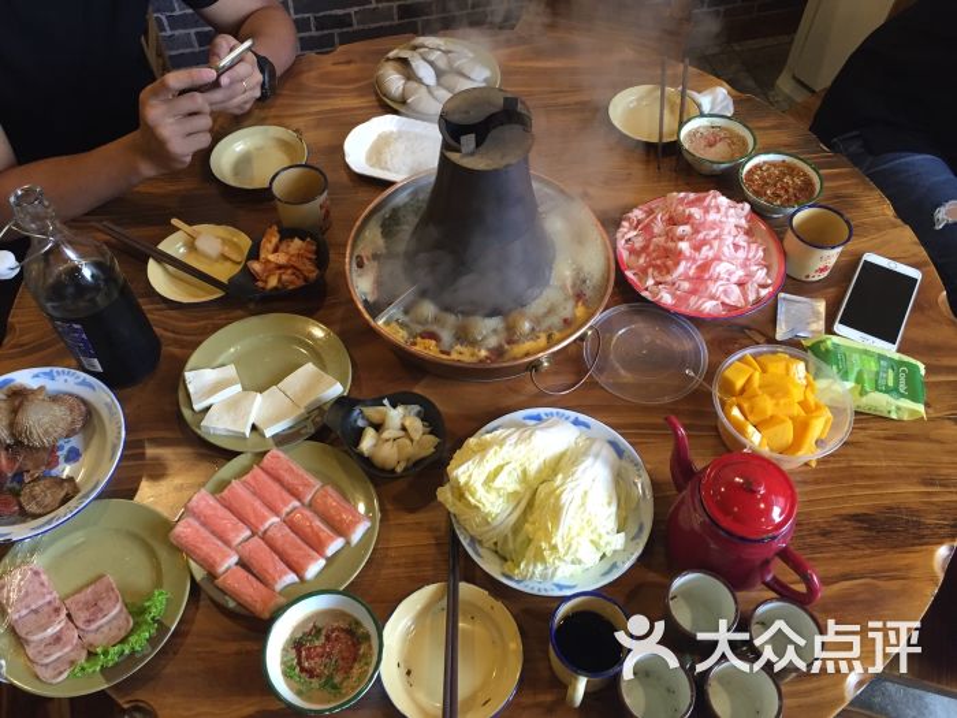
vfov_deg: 48.2
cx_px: 478
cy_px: 359
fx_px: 802
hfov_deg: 61.7
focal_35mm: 29
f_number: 2.2
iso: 160
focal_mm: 4.15
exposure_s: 1/33
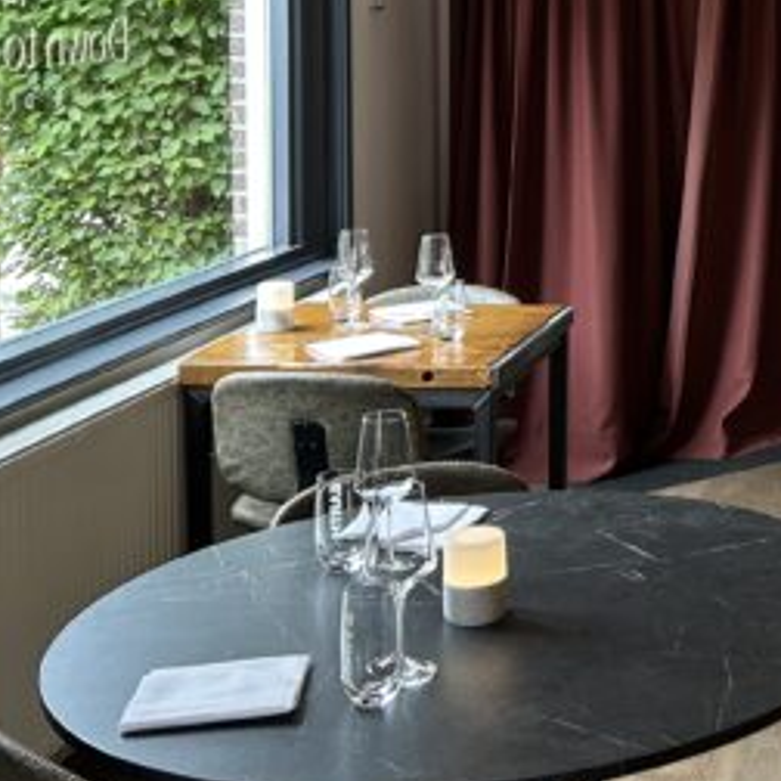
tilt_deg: -2.3
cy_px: 31
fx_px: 1787
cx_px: 889
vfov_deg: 23.8
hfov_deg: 23.0
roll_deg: +0.5
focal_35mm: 70
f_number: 1.5
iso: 100
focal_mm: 5.7
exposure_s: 1/100
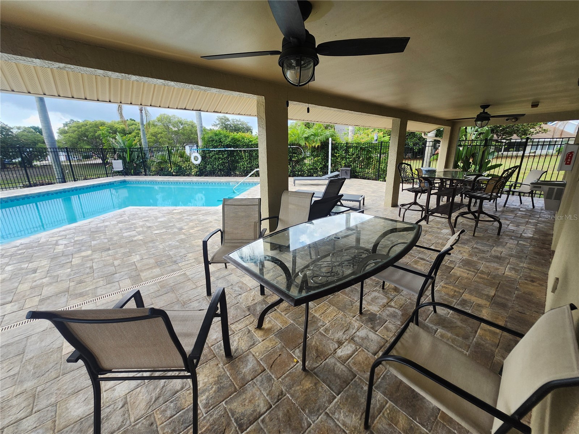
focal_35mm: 13
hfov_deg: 106.2
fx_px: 217
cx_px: 290
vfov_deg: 89.9
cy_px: 217
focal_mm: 1.74
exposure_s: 1/323
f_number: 2.2
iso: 40
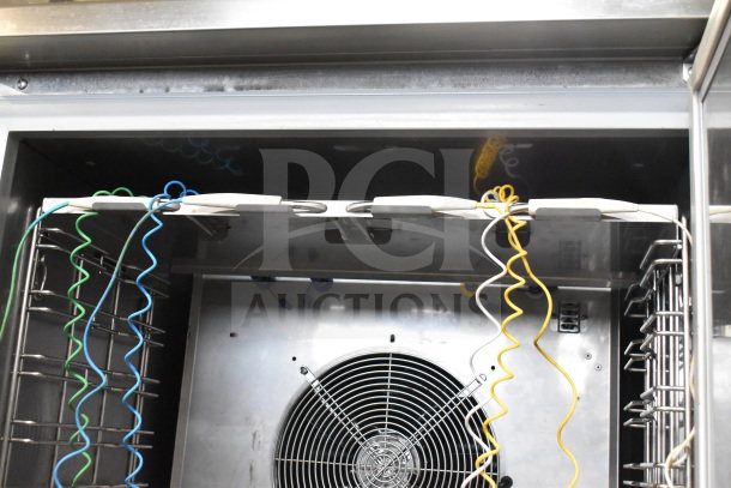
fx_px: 883
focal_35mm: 44
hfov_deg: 45.0
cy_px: 244
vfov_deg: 30.9
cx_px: 366
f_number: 6.3
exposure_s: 1/160
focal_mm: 29
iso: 6400
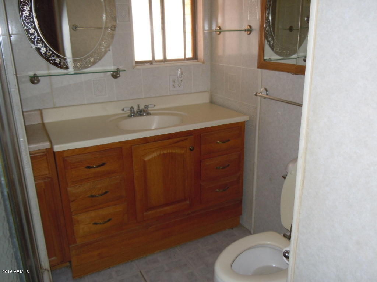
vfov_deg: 46.8
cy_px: 141
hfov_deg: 60.0
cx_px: 188
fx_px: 327
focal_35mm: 30
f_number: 3.5
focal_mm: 5.4
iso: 200
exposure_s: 1/30
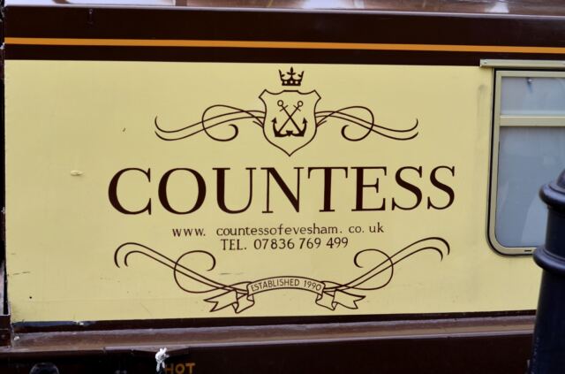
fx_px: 1174
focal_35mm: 75
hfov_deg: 27.1
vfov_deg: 18.1
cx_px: 282
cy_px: 187
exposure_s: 1/400
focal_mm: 50
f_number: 3.2
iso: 200
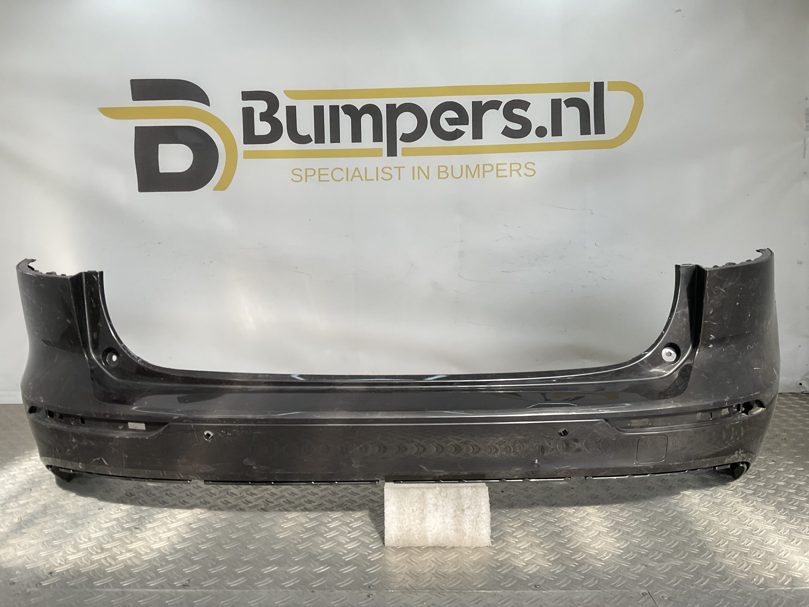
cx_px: 404
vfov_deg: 48.2
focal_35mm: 29
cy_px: 304
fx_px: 678
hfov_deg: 61.7
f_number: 1.8
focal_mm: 3
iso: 16
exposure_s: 1/425
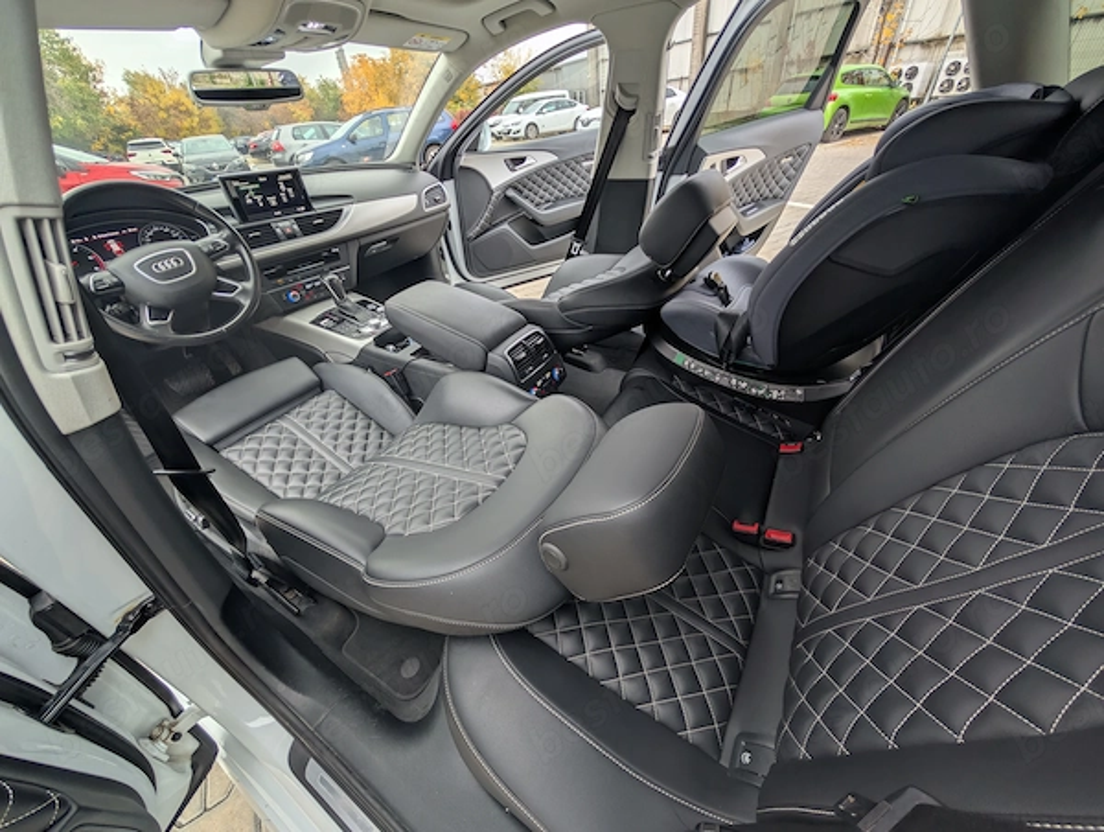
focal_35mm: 12
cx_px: 552
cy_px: 416
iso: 51
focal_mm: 2.02
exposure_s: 1/246
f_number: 1.7
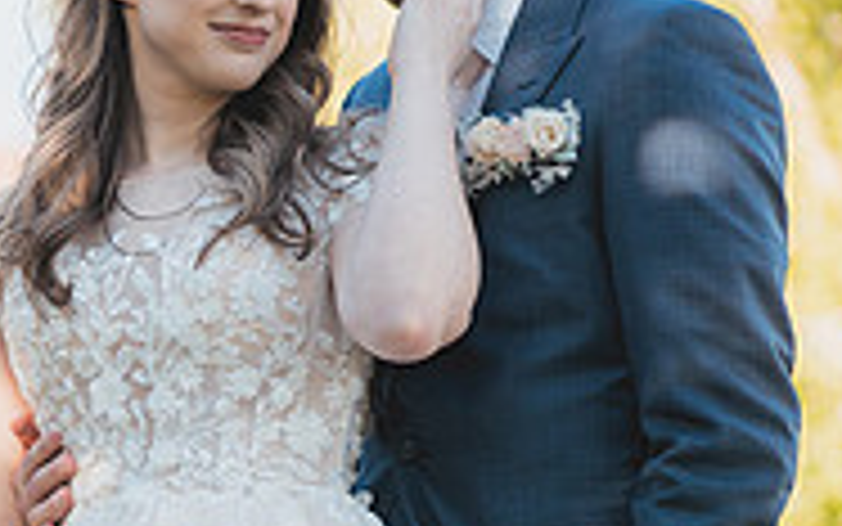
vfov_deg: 4.8
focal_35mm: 275
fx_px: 6312
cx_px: -198
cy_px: 276
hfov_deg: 7.6
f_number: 2.8
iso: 200
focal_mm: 85
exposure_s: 1/1000
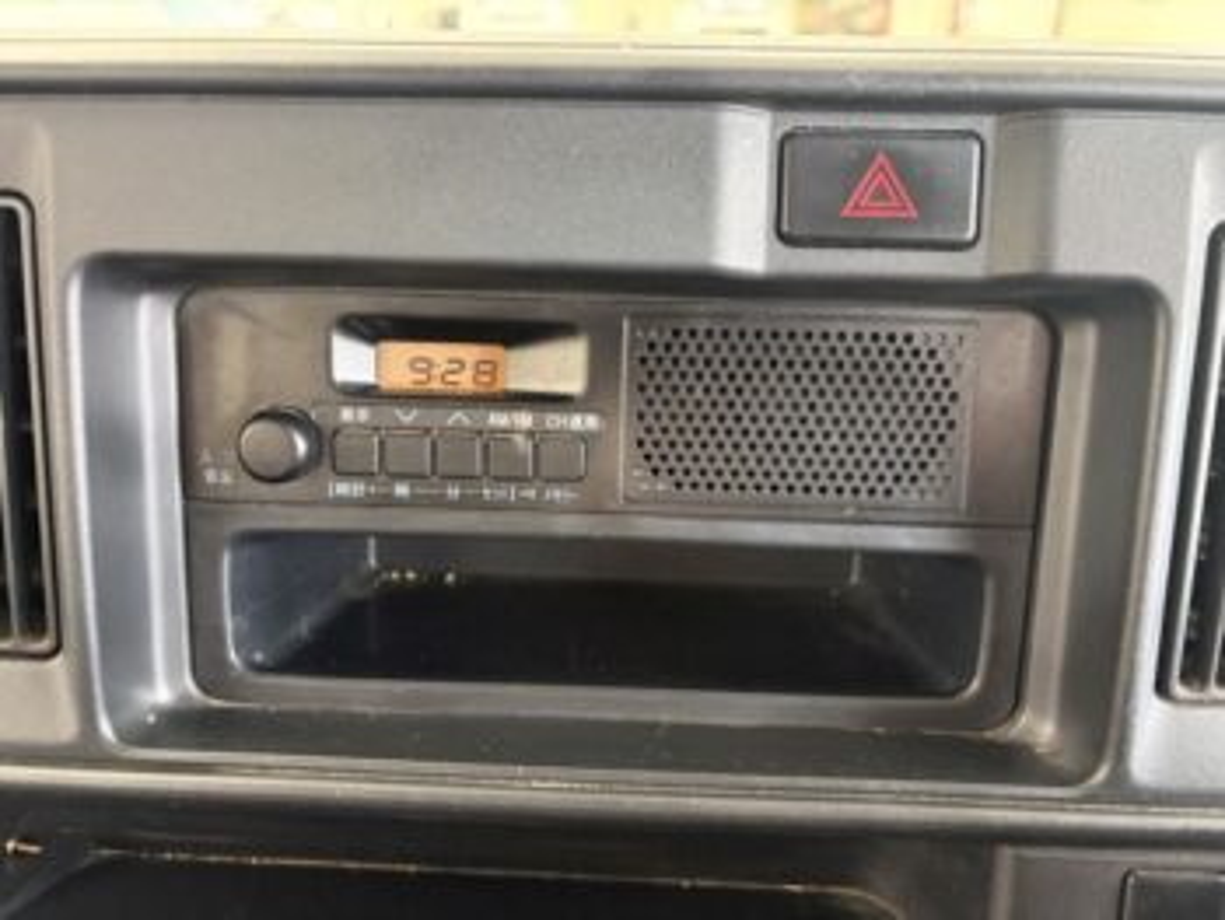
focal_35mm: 26
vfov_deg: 53.1
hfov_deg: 67.3
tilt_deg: -25.8
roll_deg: +0.1
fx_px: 921
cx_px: 612
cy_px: 460
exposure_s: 1/43
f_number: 1.6
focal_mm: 5.96
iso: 500
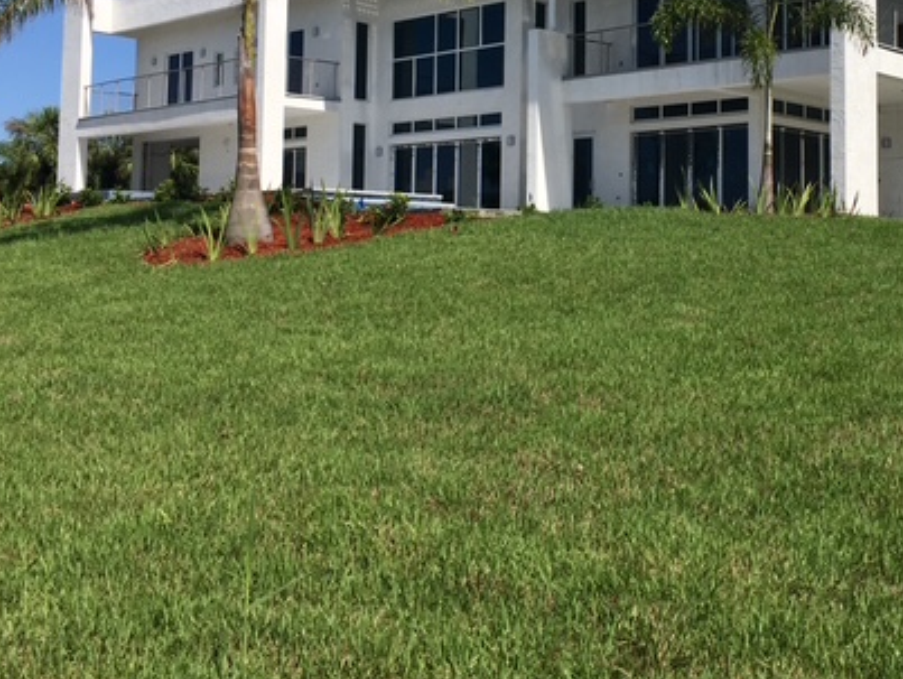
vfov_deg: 31.0
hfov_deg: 40.6
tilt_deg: +4.1
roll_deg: -1.8
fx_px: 1201
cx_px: 609
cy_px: 166
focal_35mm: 46
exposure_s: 1/2475
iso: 32
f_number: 2.2
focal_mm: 4.15
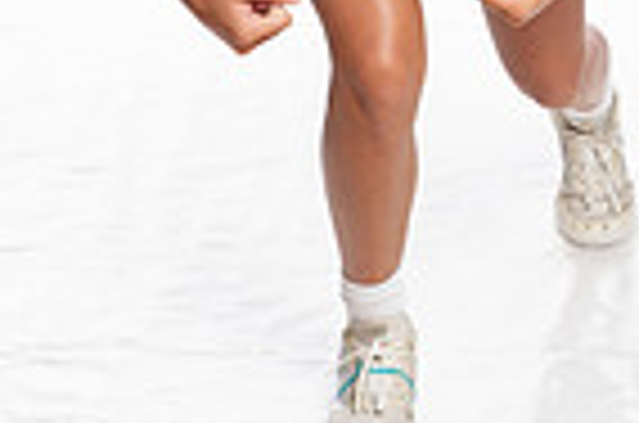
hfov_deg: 12.9
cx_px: 459
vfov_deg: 8.0
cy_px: -558
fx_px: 2816
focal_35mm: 159
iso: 400
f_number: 8
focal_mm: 50
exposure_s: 1/250
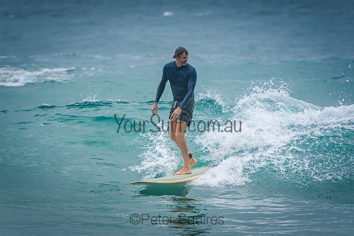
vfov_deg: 2.3
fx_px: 5901
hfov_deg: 3.4
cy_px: 118
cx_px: 177
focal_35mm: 600
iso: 360
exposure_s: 1/2000
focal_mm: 400
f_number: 5.6
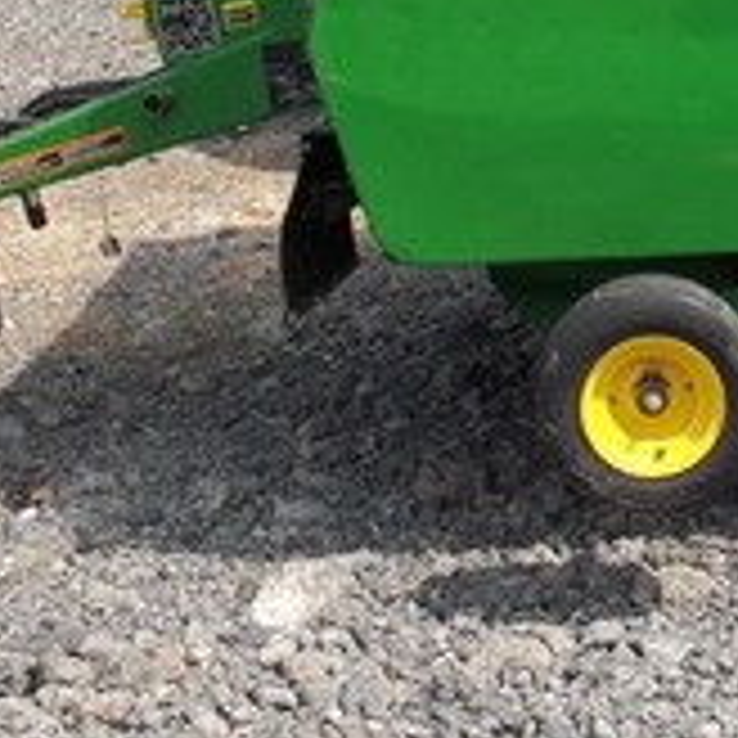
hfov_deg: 17.5
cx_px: 747
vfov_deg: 17.2
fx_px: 2340
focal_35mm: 97
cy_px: -108
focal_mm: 5.9
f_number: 8
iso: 64
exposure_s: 1/125
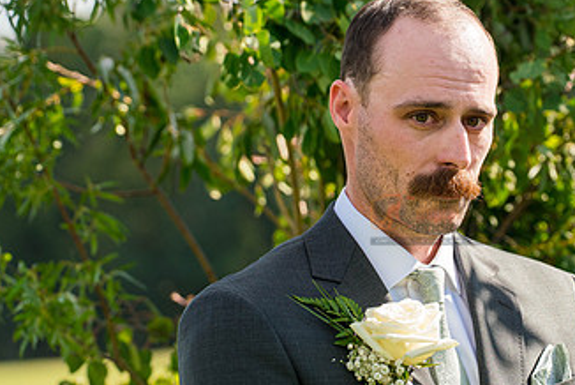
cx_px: 446
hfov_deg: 10.2
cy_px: 218
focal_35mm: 201
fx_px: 3213
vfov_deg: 6.8
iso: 400
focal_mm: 113
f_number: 4
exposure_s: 1/1600
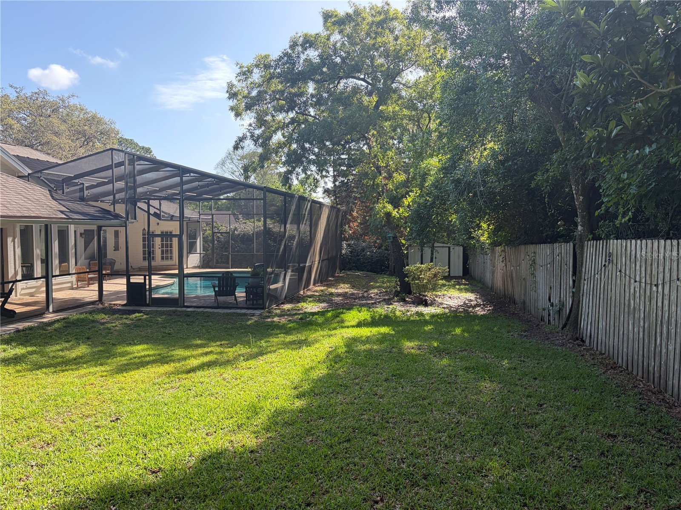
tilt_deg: -3.0
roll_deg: +0.2
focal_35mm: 26
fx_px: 511
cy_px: 255
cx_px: 340
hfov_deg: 67.3
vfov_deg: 53.1
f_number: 1.6
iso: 64
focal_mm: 5.96
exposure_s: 1/987
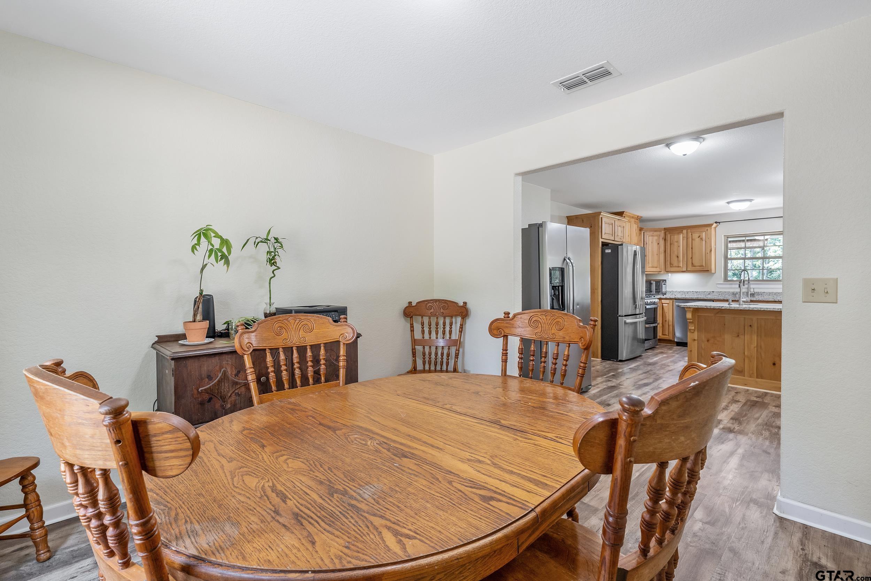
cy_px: 290
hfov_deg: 93.3
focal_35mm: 17
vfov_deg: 70.4
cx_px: 436
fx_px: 411
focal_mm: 17
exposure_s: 1/10
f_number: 8
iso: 800
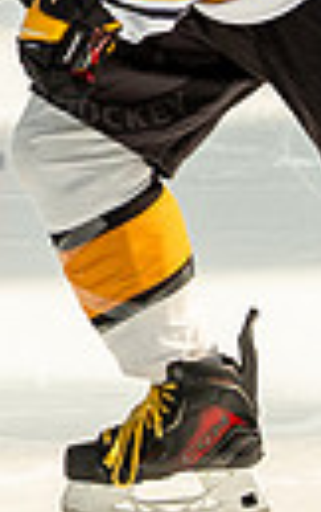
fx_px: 9933
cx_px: -236
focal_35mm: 712
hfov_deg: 1.8
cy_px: 124
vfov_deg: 2.9
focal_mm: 71
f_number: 3.5
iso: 800
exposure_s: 1/1600
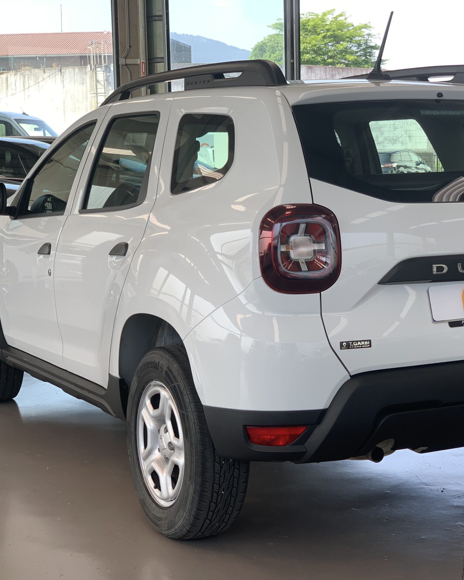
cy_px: 291
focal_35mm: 68
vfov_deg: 27.9
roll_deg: +0.6
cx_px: 301
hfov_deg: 22.4
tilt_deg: -7.1
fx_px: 1167
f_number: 2.4
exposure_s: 1/58
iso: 16
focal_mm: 6
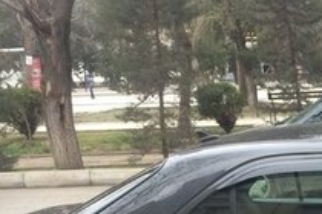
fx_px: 850
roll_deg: +0.5
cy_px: 276
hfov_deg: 19.7
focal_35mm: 95
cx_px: 423
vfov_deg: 13.9
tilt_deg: -14.9
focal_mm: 4.15
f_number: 2.2
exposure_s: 1/33
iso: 32
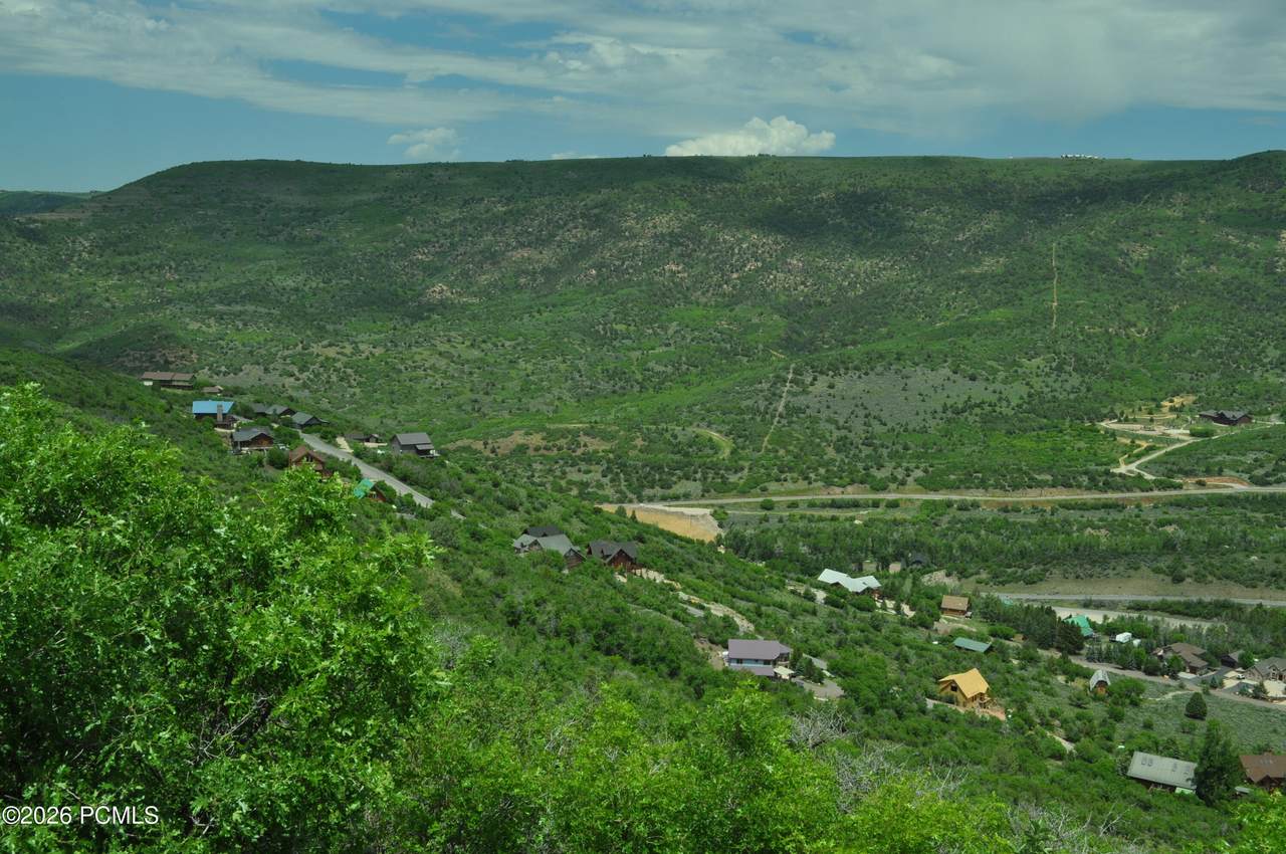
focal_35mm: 39
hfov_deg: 49.6
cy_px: 427
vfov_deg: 34.1
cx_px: 643
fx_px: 1391
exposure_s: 1/500
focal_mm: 26
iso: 200
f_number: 11
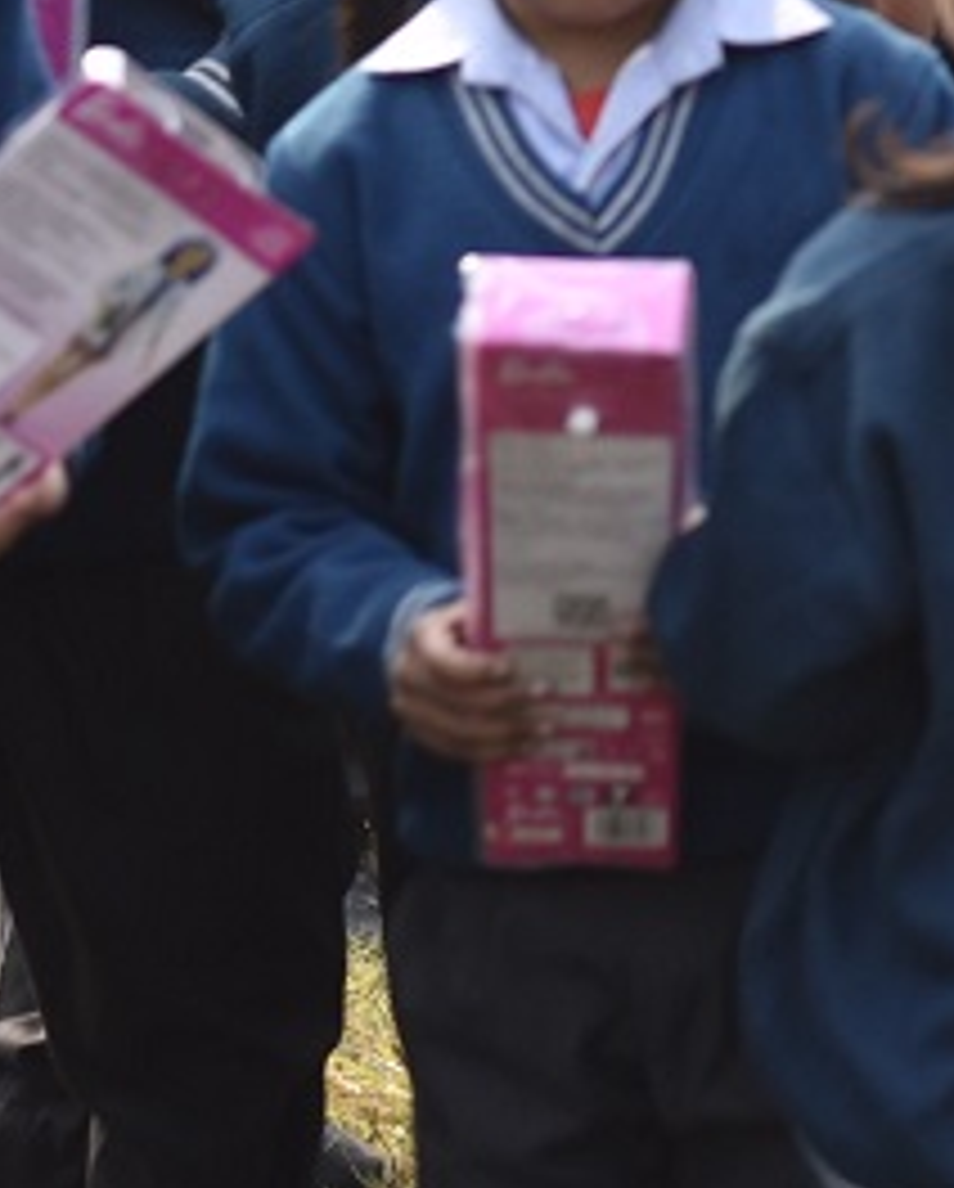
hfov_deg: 7.1
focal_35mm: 213
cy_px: -583
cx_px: 1746
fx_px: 7500
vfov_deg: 8.8
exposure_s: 1/2500
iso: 250
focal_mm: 50
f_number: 2.8
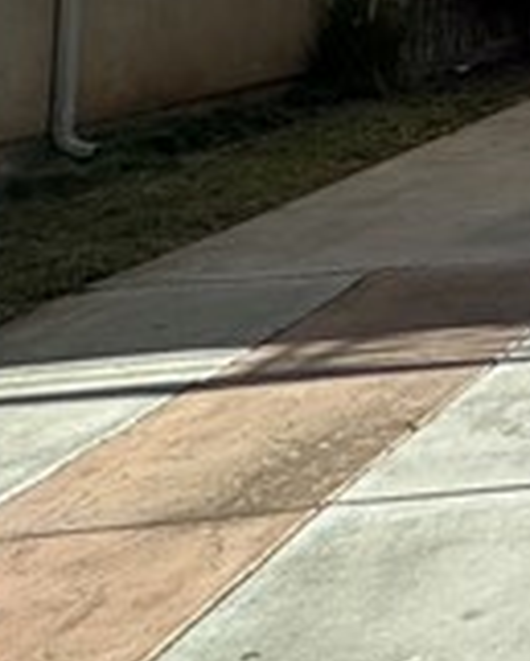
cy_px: -234
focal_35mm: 87
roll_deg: +2.2
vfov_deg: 19.9
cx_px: 1582
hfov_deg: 11.2
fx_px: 1704
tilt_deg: +3.6
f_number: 2.2
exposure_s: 1/968
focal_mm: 2.22
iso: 50
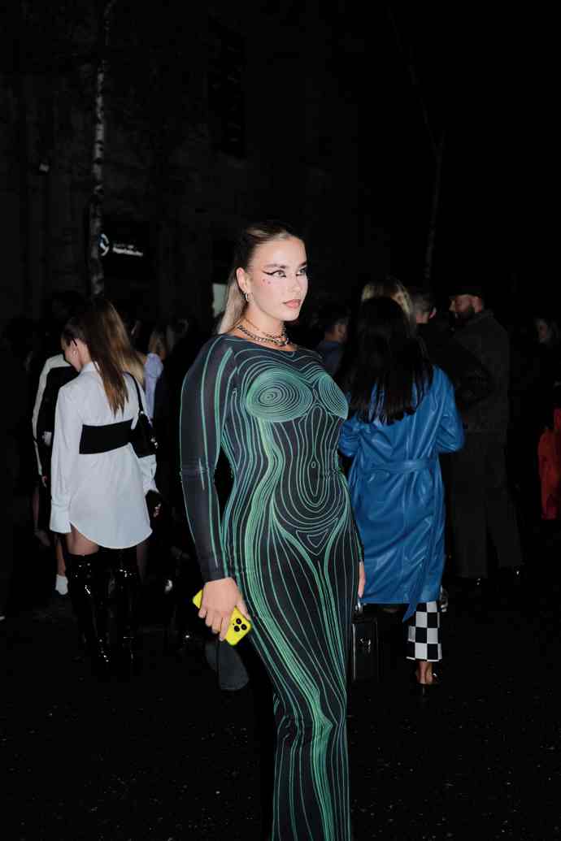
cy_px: 420
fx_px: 818
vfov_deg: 54.4
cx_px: 280
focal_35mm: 35
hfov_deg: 37.9
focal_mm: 23
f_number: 2
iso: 640
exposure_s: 1/125
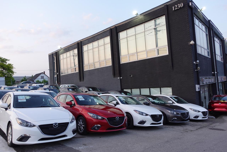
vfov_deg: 48.0
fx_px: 170
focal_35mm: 27
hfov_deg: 67.4
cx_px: 114
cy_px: 76
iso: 125
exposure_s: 1/80
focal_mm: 10.69
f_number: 3.5
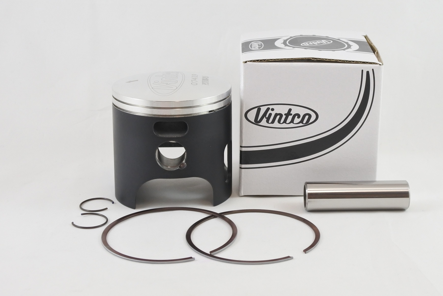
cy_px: 134
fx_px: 665
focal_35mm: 54
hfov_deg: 36.8
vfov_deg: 25.1
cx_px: 245
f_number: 4.5
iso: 400
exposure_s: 1/125
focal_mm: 18
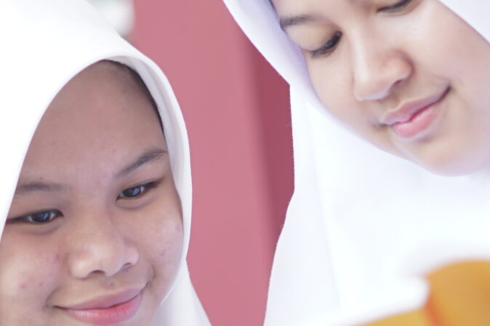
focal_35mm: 190
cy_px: 179
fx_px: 2585
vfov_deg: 7.2
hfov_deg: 10.8
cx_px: 279
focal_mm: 50
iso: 200
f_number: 1.8
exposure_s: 1/500
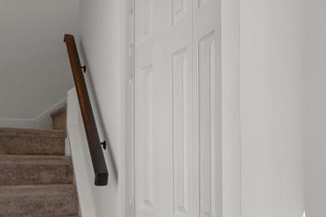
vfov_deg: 30.3
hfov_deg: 38.1
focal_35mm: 44
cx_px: 345
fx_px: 398
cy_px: 141
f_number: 8
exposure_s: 1/5
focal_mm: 16
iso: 100
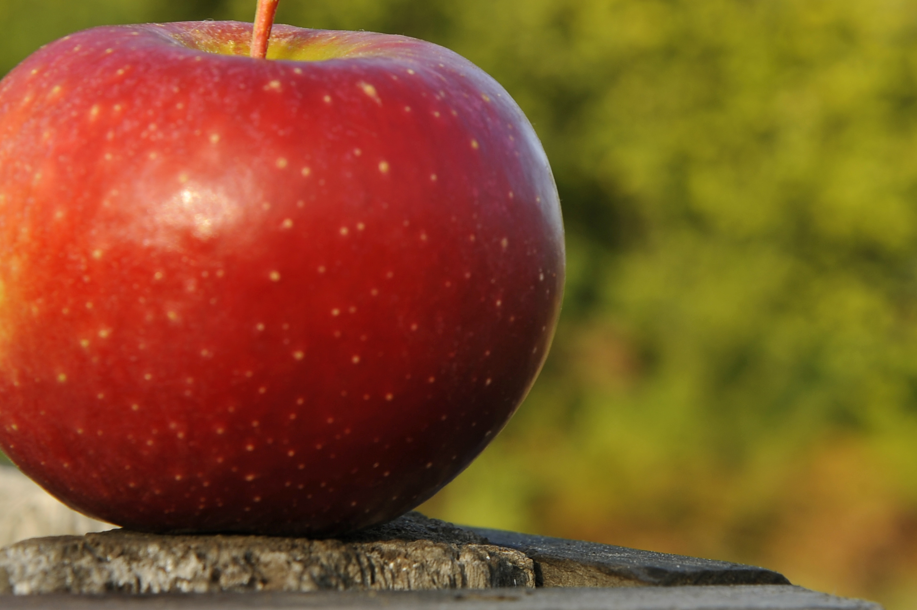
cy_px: 231
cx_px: 513
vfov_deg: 10.4
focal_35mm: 132
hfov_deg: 15.5
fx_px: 3360
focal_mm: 70
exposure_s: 1/100
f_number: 11
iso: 200
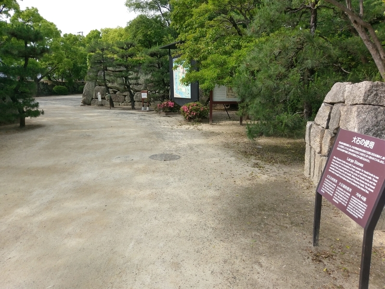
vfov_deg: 53.1
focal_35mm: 26
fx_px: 289
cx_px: 192
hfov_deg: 67.3
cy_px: 144
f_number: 1.8
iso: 100
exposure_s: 1/1043
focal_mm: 4.58
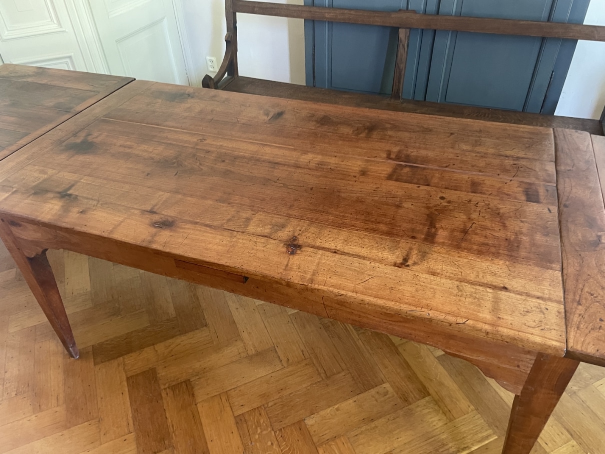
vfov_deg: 53.1
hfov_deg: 67.3
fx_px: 454
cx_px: 302
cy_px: 227
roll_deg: +3.7
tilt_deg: -39.5
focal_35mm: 26
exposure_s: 1/33
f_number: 1.6
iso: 400
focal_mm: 4.2
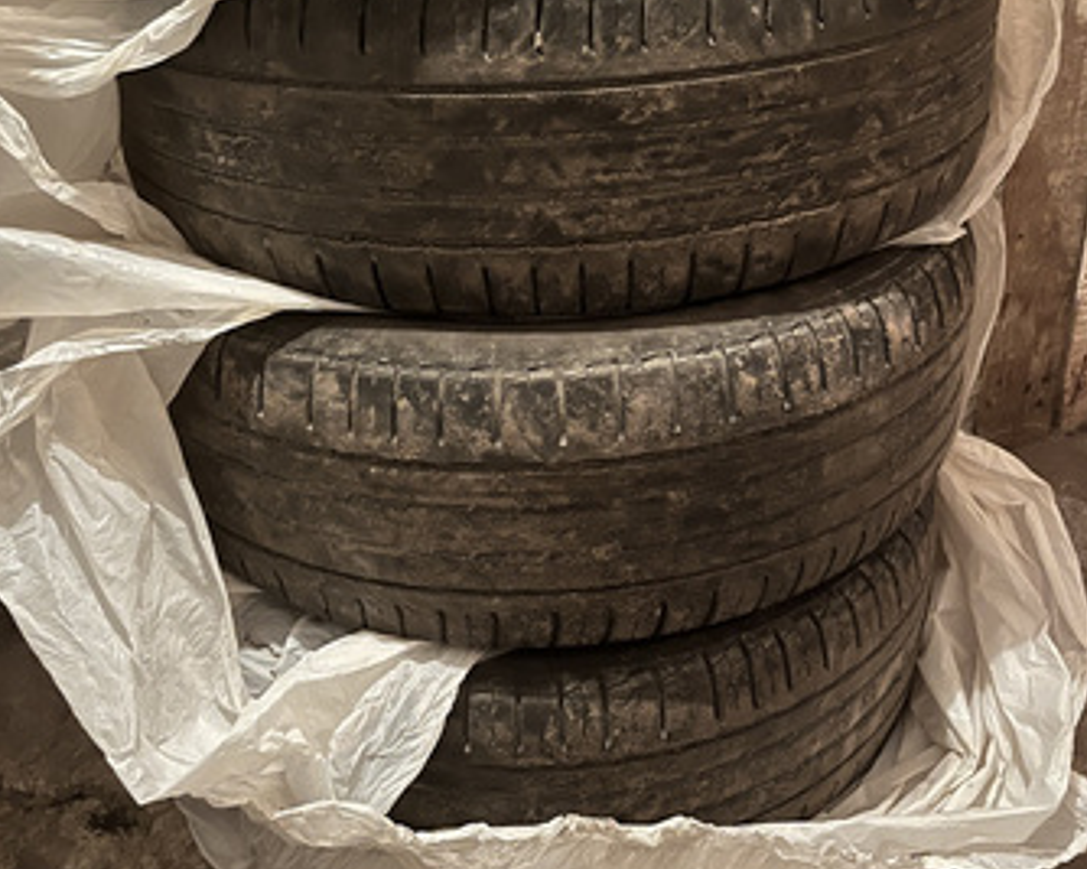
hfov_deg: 47.9
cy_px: 348
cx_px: 581
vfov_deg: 39.0
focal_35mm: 38
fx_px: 1222
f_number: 1.6
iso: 640
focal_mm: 5.1
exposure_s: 1/10
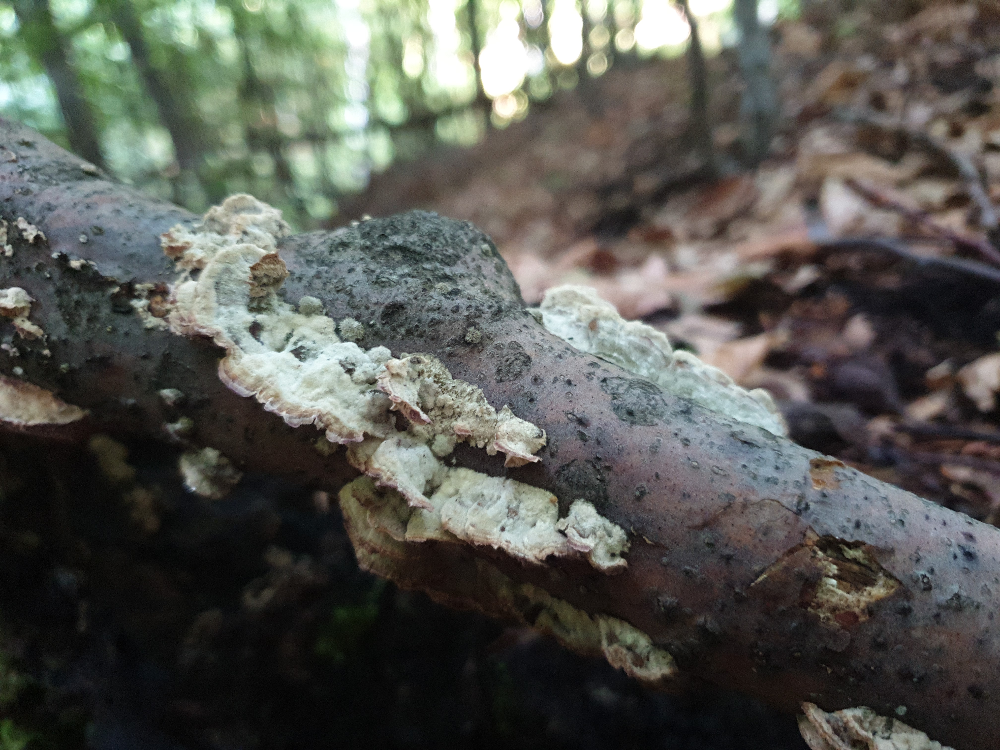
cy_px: 375
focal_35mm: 26
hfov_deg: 67.3
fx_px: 751
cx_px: 500
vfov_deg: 53.1
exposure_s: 1/25
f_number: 1.5
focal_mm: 4.3
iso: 400
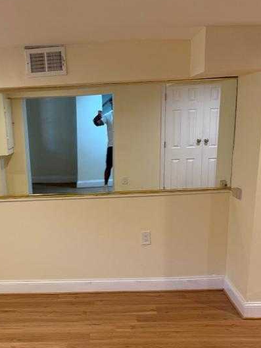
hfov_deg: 29.3
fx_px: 492
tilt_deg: -16.9
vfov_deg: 37.4
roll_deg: +1.5
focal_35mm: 49
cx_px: 70
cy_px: 283
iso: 125
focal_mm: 6.76
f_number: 1.78
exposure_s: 1/60
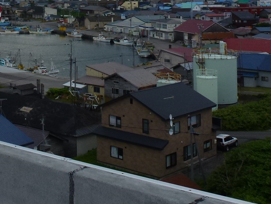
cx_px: 30
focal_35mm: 69
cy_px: -37
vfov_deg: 20.1
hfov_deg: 27.2
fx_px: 540
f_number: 4
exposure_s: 1/500
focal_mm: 4.3
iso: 100
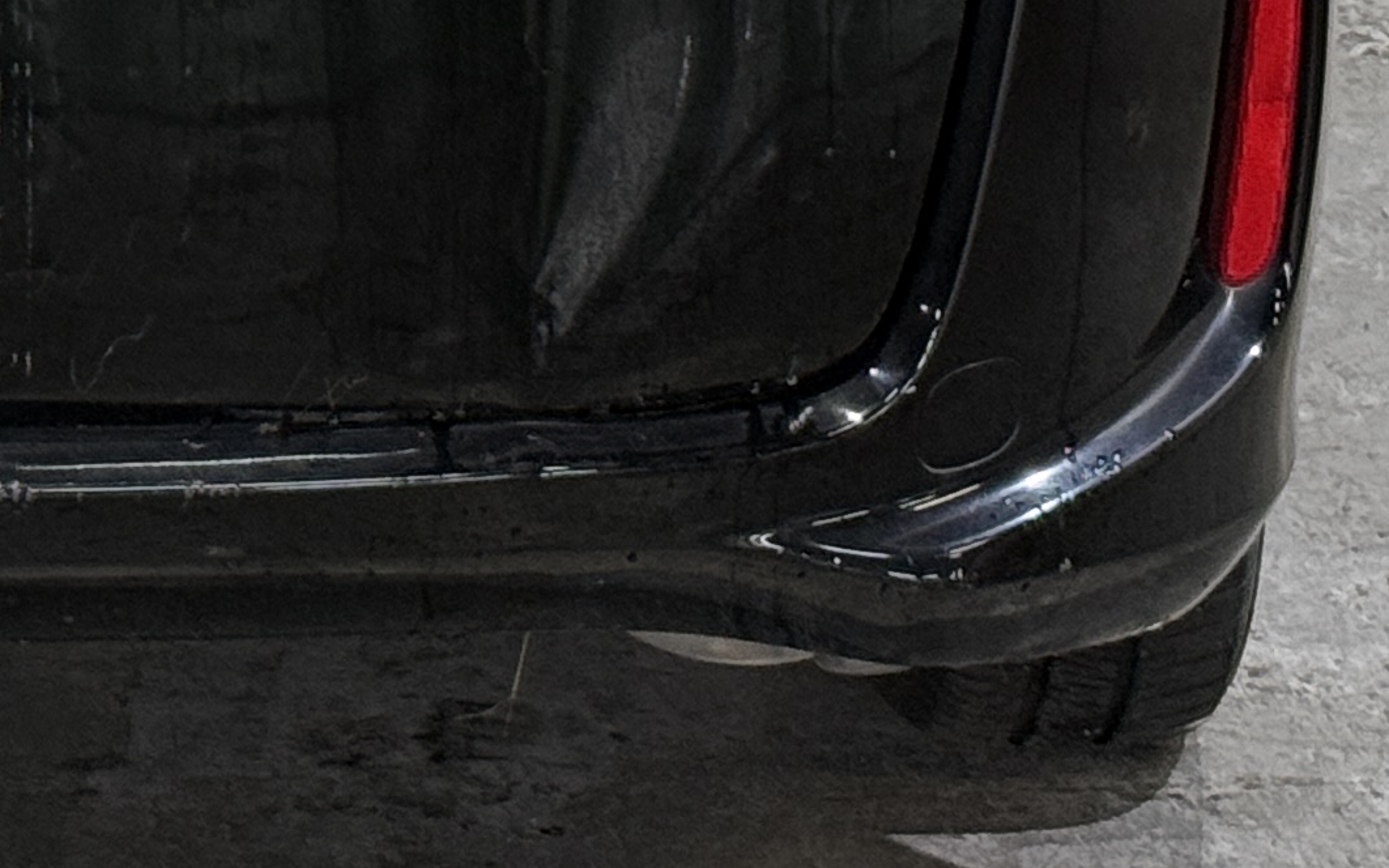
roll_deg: +0.0
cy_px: -825
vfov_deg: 6.6
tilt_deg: -9.5
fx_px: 7305
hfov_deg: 10.7
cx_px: -233
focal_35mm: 193
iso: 160
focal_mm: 6.76
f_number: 1.78
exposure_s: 1/60
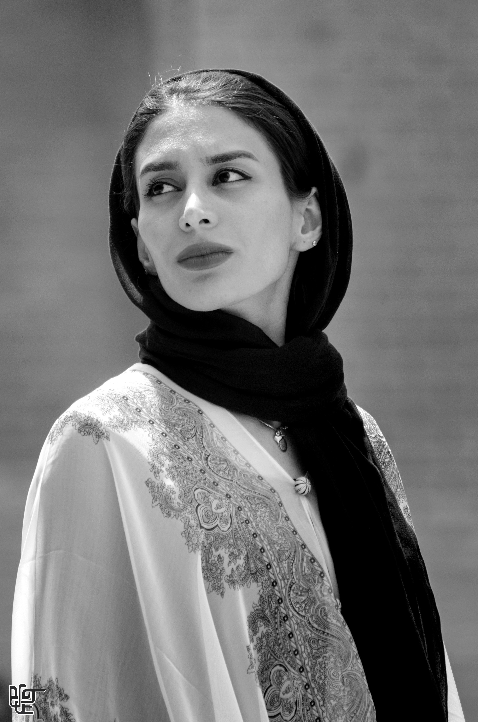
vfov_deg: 4.6
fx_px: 9002
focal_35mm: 450
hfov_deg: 3.0
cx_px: 239
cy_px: 361
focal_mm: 300
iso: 200
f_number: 7.1
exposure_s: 1/400
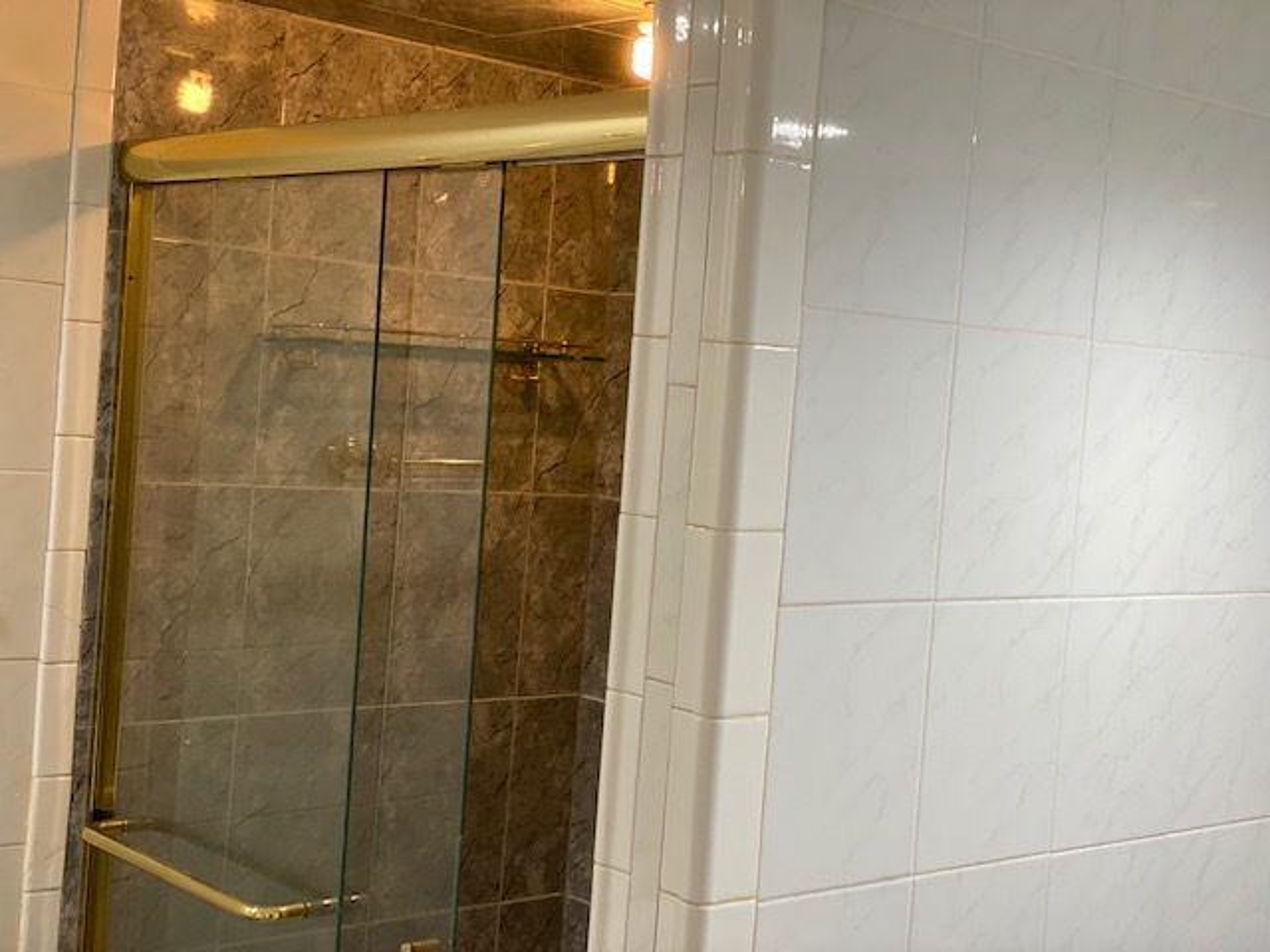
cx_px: 635
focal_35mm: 52
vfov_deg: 28.0
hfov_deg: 36.8
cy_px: 476
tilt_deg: -2.5
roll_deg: -4.2
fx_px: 1908
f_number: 2
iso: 160
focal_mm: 6
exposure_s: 1/120
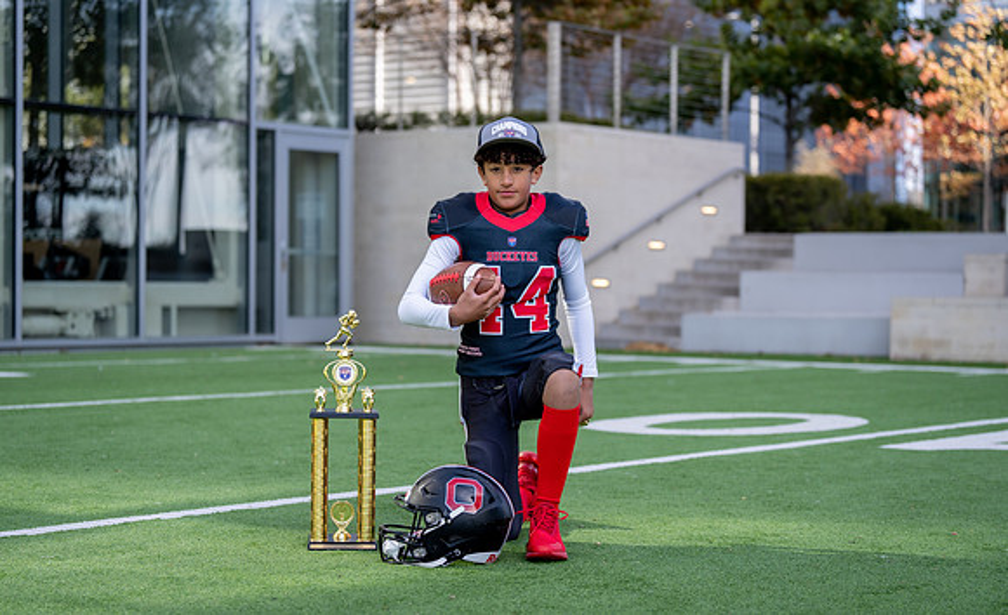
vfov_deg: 17.8
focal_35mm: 72
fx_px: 1969
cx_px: 507
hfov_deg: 28.7
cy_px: 319
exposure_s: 1/500
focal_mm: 70
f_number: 2.8
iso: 100
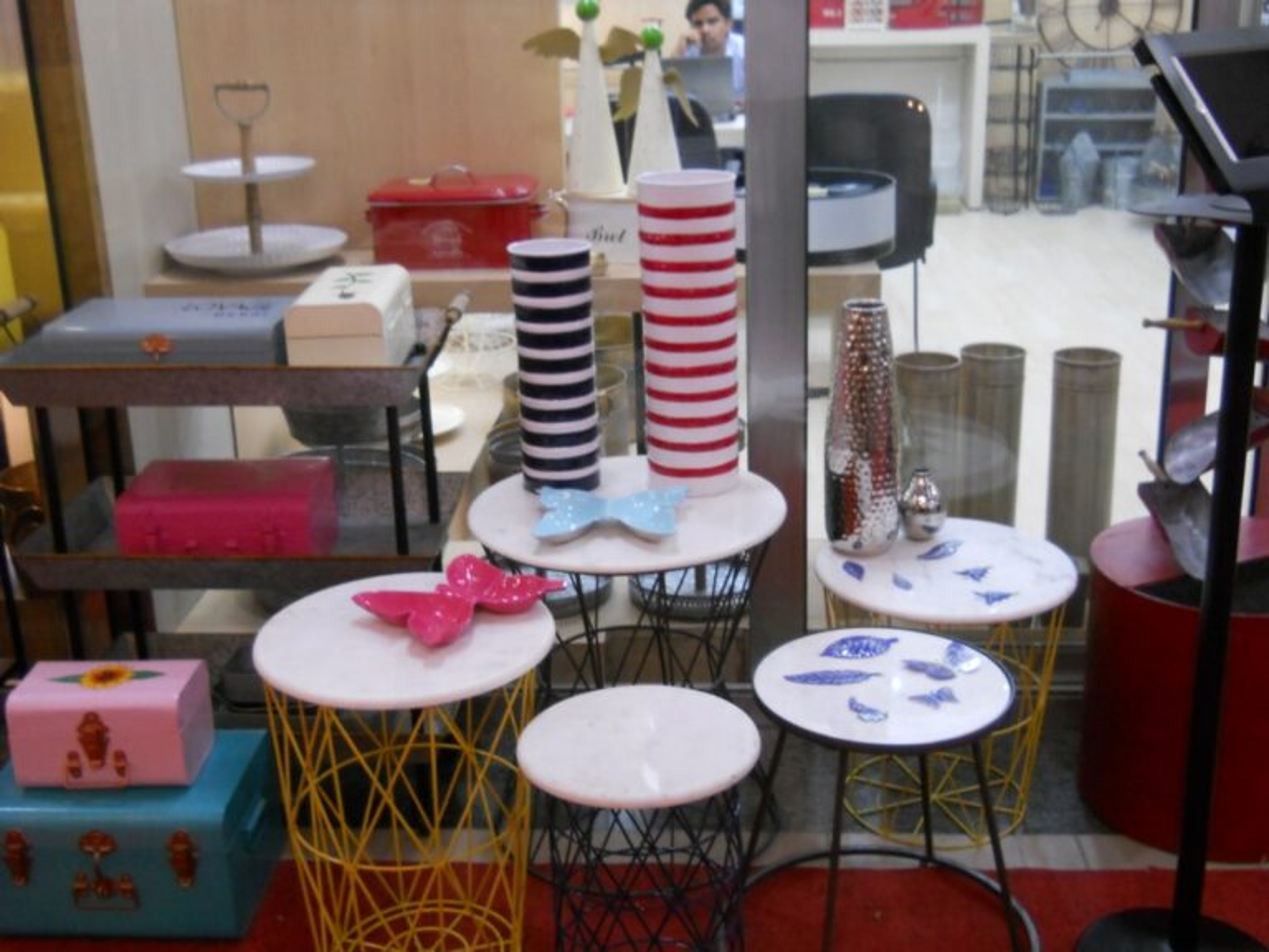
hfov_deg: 45.8
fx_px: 1503
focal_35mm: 41
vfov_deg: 35.1
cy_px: 476
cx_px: 634
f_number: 3.1
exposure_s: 1/30
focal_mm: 6.72
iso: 320
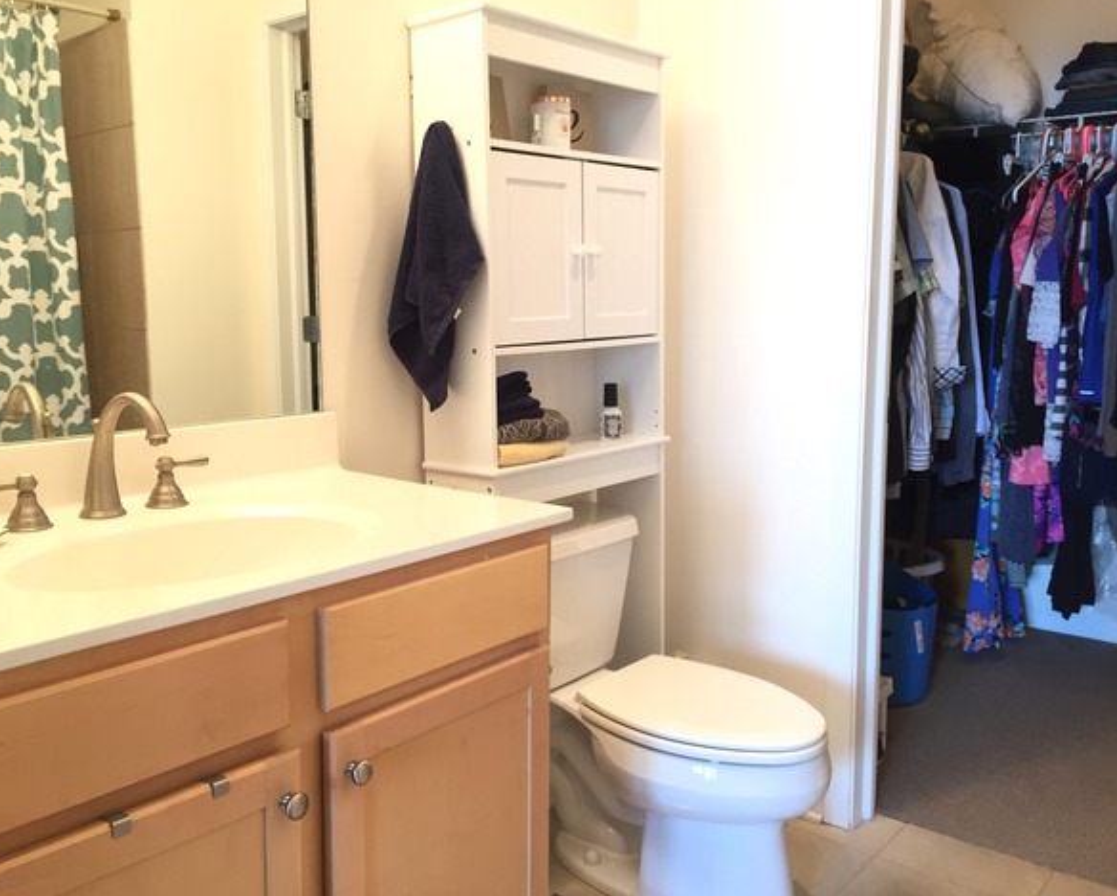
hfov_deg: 57.1
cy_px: 438
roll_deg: -1.2
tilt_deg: -7.5
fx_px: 1026
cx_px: 520
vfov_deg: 47.2
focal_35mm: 31
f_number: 2.2
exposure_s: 1/30
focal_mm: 4.15
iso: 64
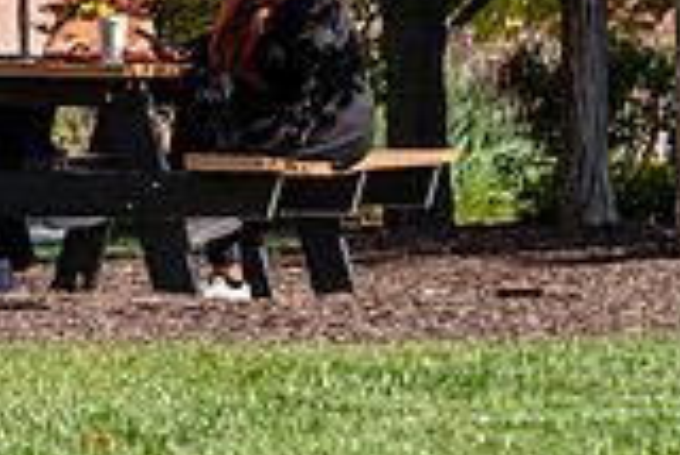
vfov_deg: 3.8
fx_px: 6863
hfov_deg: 5.7
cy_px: -300
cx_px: 4
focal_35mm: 363
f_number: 6.3
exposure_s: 1/400
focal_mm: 100
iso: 160
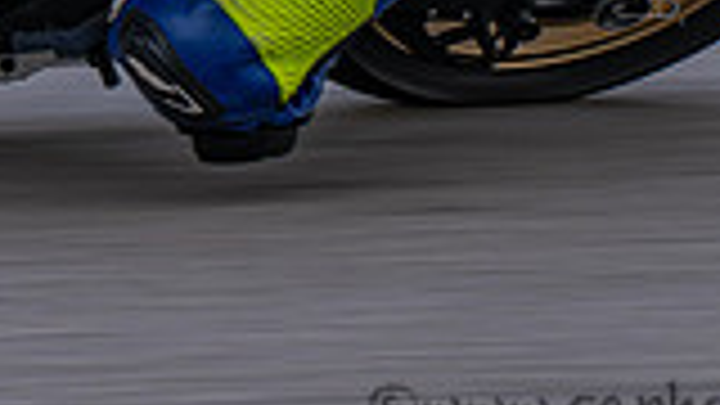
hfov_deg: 1.4
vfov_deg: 0.8
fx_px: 29726
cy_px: -371
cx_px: -248
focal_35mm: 1557
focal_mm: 410
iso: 250
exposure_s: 1/160
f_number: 9
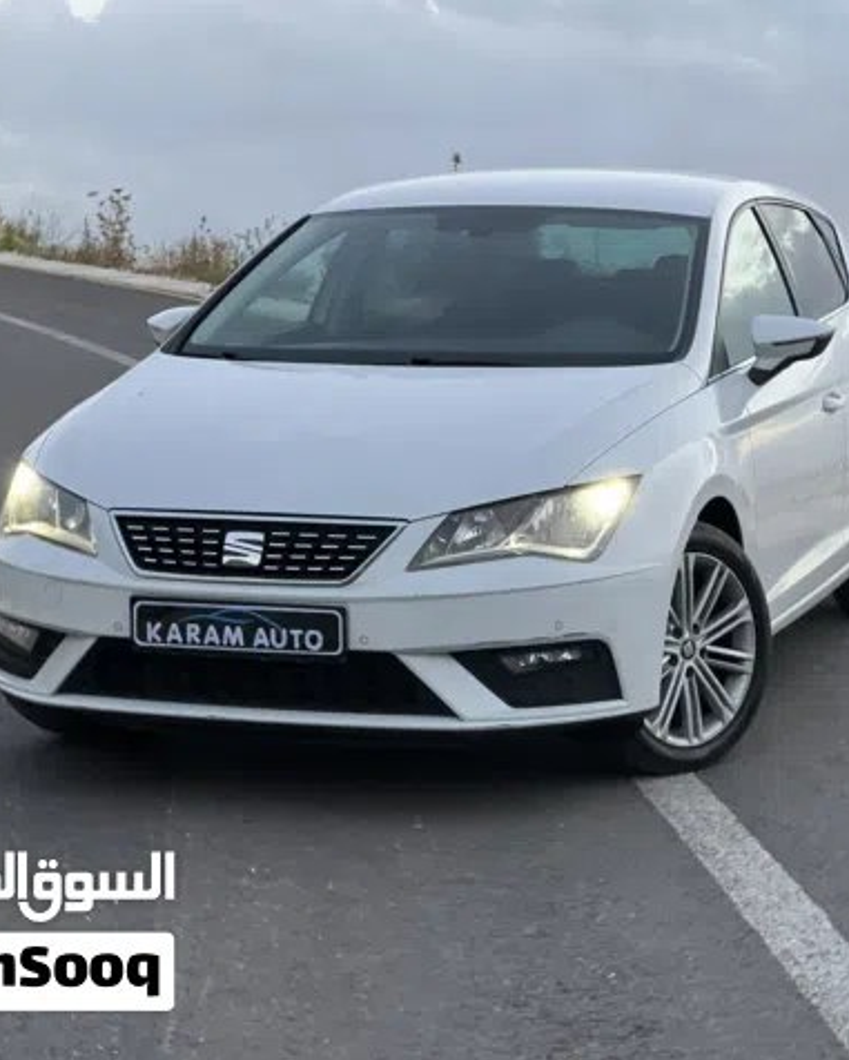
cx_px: 510
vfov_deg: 19.0
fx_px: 3171
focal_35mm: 101
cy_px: 530
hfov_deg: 15.2
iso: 250
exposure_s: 1/65
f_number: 2.8
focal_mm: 9
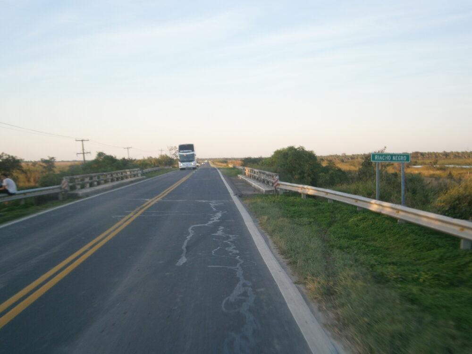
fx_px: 641
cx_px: 236
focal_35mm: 47
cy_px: 177
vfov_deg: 30.9
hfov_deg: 40.4
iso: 80
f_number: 3.4
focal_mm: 8.3
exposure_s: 1/125
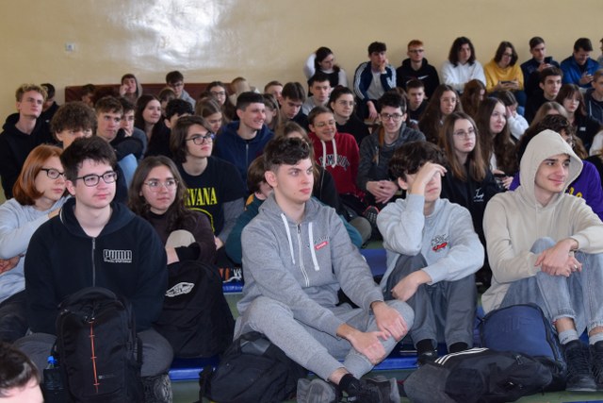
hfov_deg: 24.6
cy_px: 202
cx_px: 302
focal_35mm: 82
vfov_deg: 16.6
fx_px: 1382
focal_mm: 55
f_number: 5.6
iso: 800
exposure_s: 1/60
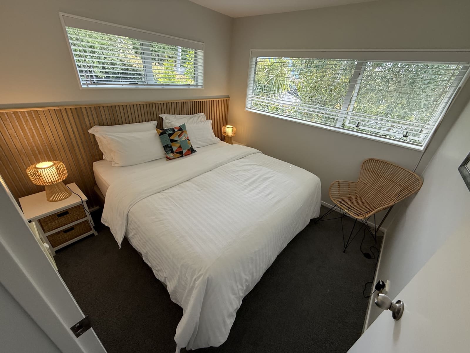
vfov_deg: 85.7
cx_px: 235
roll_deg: -5.2
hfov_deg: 102.1
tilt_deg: -28.3
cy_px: 176
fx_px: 190
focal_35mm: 14
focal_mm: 2.22
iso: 125
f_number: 2.2
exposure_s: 1/99
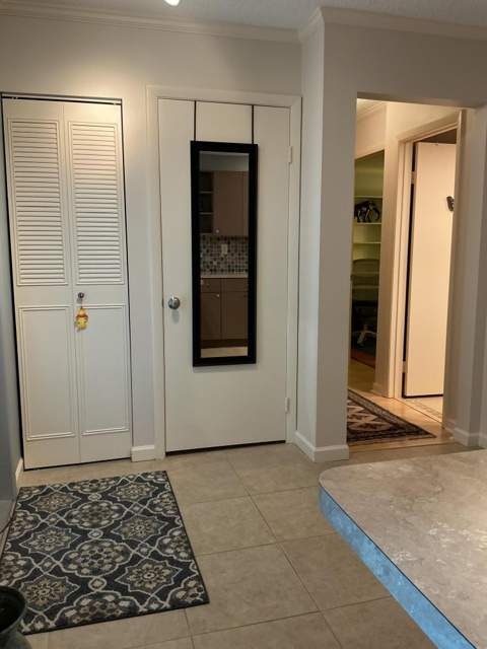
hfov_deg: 48.2
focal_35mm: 29
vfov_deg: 61.7
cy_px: 324
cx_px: 244
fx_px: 544
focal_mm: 3
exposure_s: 1/60
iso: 125
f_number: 1.8
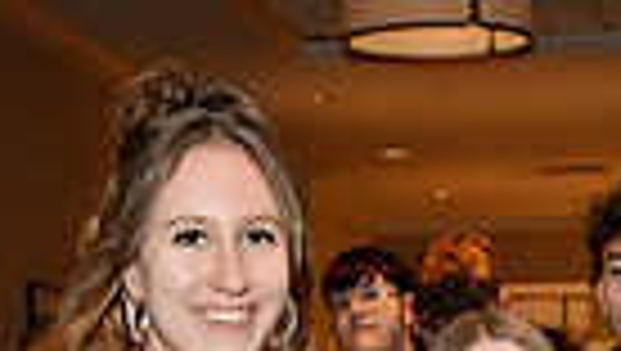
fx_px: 2704
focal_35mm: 164
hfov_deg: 13.1
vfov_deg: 7.0
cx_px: 378
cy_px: 868
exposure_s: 1/125
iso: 2500
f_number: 7.1
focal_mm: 48
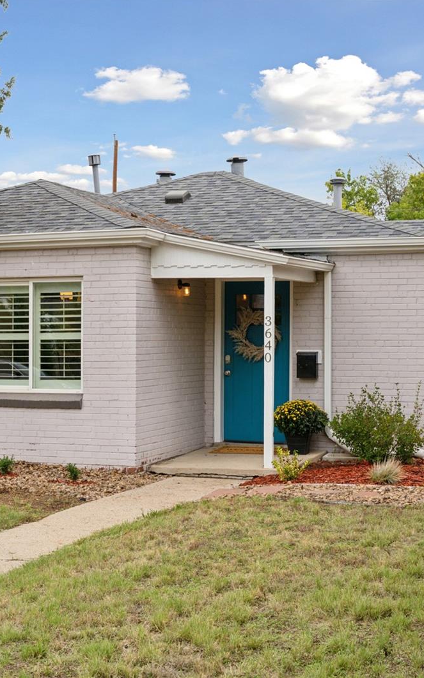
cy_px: 338
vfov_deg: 32.5
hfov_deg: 20.6
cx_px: 182
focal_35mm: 63
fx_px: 1165
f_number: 8
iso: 400
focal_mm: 41
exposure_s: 1/500
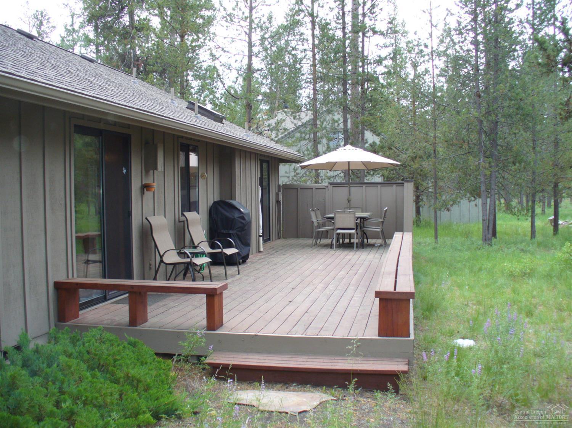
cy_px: 214
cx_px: 286
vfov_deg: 38.6
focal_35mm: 37
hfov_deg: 50.2
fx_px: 611
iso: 80
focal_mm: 6.1
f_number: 2.8
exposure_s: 1/200
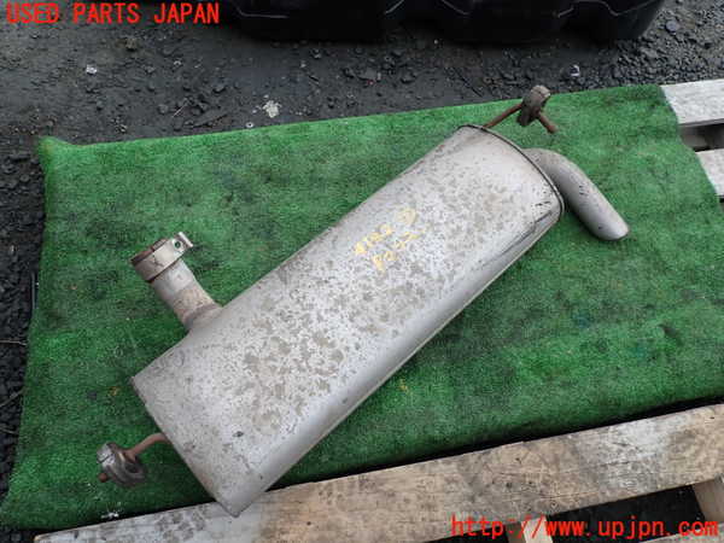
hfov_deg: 69.4
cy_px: 272
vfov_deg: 54.9
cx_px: 362
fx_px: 523
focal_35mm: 25
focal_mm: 4.5
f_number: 2.8
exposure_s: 1/125
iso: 100
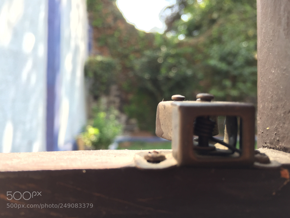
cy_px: 108
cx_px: 145
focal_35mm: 30
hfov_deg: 60.0
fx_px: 251
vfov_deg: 46.8
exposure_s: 1/120
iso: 40
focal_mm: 4.15
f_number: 2.2
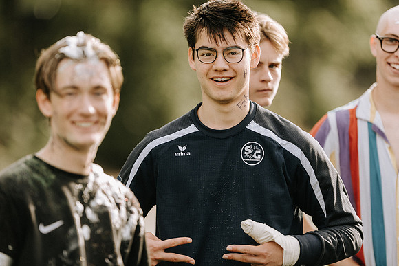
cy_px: 133
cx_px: 200
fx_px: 2217
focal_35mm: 200
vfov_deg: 6.9
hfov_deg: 10.3
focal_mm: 200
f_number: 2
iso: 110
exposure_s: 1/400
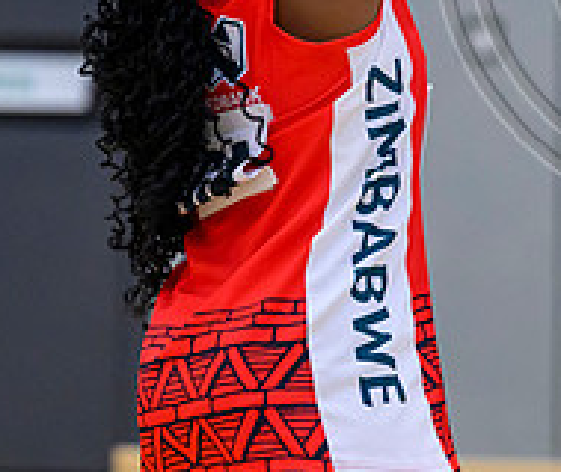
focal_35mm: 832
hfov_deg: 2.3
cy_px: 89
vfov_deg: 1.9
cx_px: 584
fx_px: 14096
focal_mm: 200
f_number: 3.2
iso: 4000
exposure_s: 1/1000
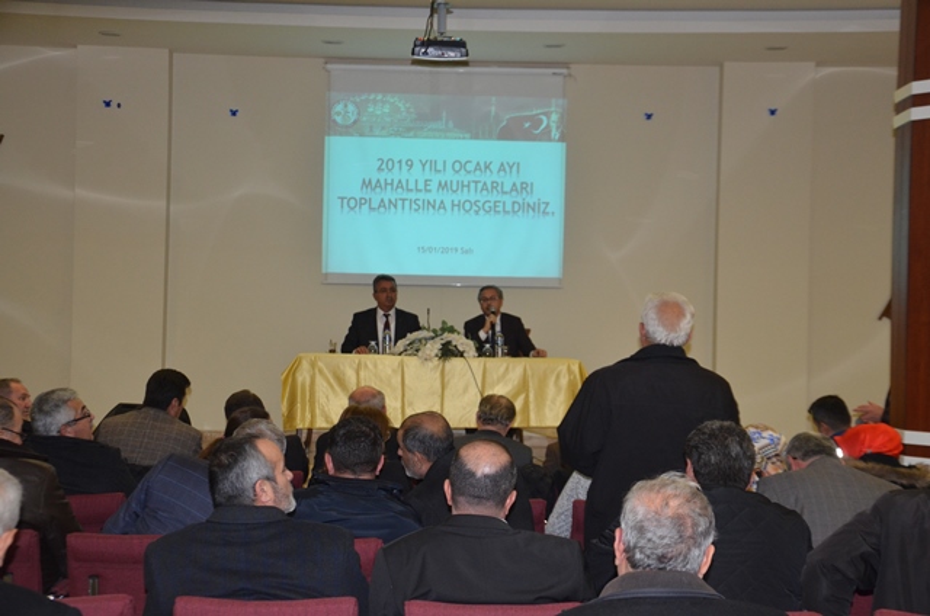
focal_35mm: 60
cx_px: 465
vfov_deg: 22.5
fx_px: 1547
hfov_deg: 33.5
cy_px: 308
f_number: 5
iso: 1000
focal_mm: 40
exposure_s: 1/60
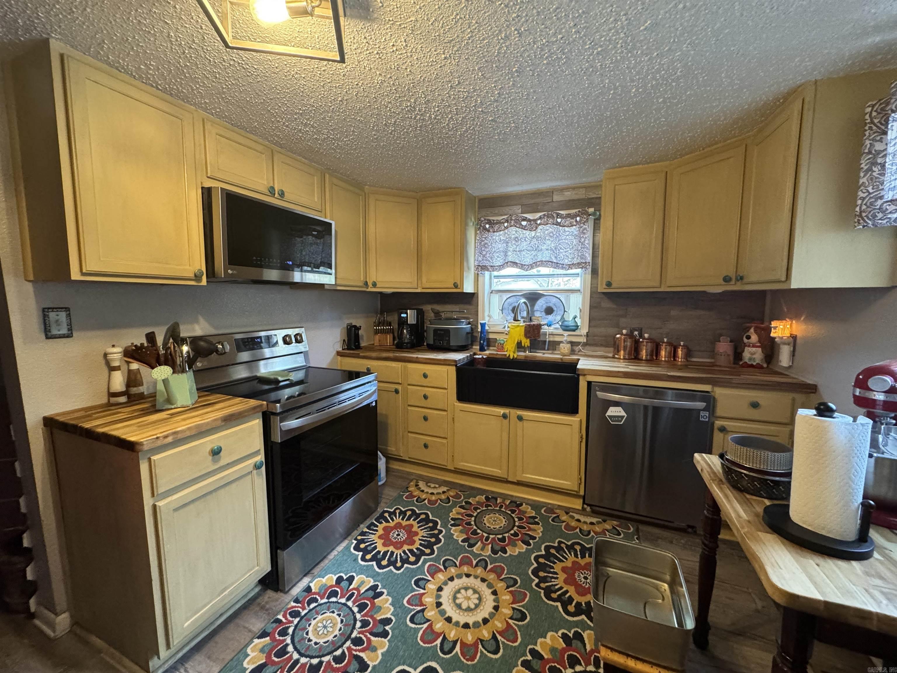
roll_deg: -0.7
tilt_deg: -6.4
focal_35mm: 14
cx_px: 448
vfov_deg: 85.7
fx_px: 363
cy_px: 336
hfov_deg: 102.1
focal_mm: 2.22
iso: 500
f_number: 2.2
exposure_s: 1/60
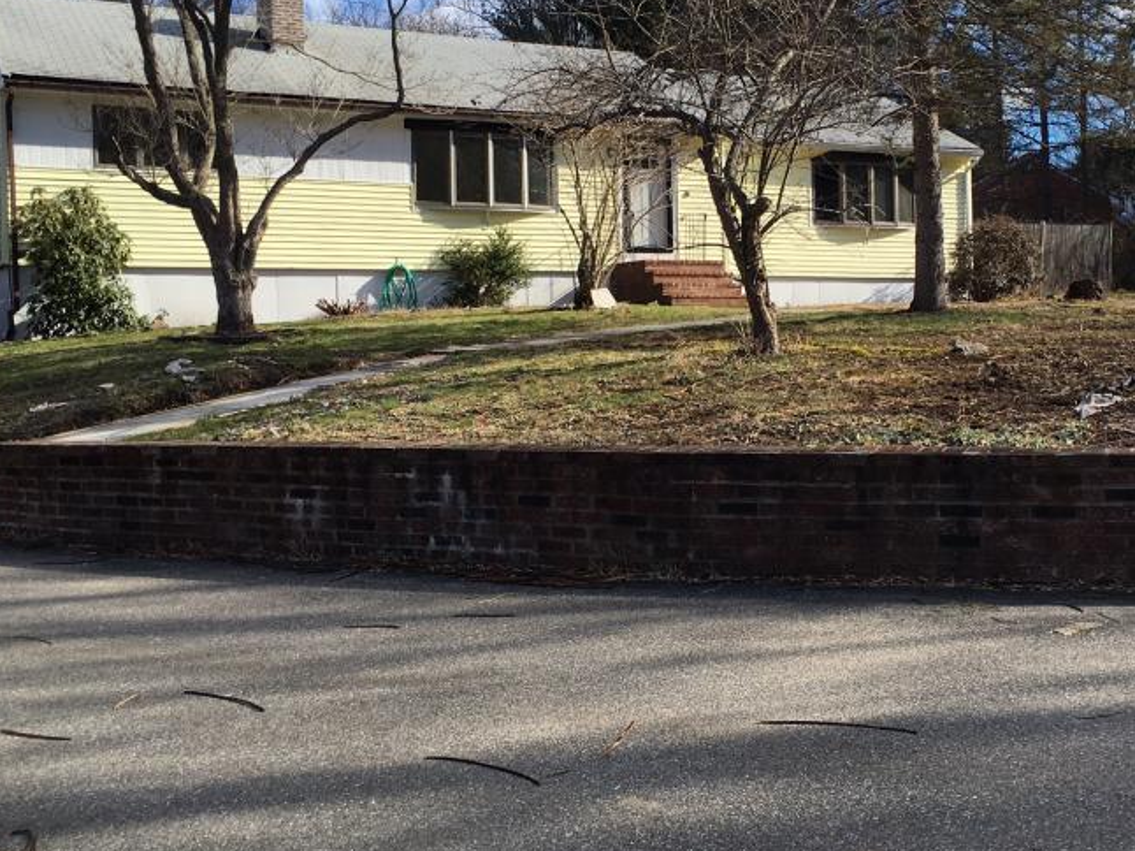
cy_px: 353
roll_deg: +0.4
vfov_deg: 31.4
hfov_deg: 40.8
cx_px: 743
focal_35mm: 46
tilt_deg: +0.1
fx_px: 1508
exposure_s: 1/732
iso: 25
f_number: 2.2
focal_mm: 4.15
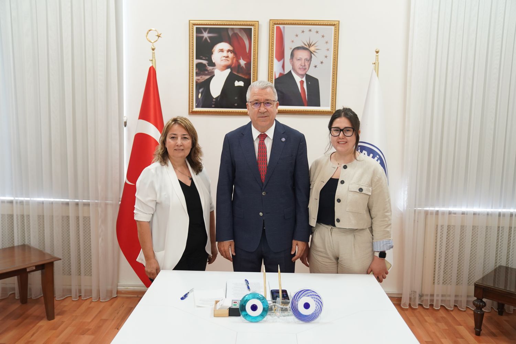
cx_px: 258
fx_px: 459
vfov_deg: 41.1
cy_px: 172
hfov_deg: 58.7
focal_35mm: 32
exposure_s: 1/125
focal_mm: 32
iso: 1600
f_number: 3.2
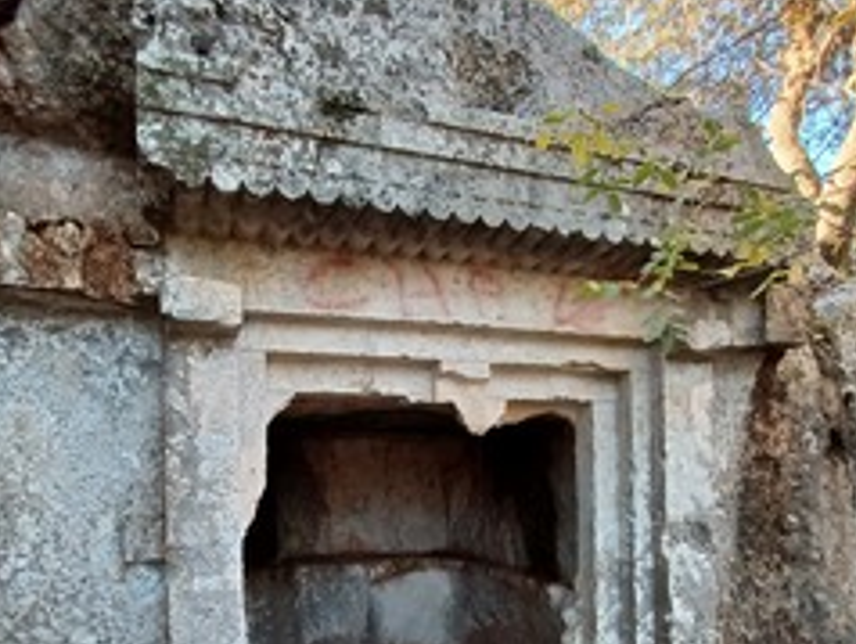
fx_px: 594
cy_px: 511
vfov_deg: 53.3
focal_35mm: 24
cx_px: 374
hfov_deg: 71.2
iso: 80
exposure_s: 1/50
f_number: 2.2
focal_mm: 1.42
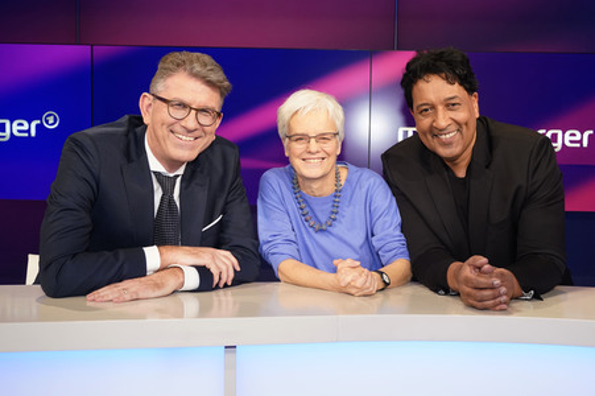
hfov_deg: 48.5
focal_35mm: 40
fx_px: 661
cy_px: 198
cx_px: 298
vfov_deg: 33.4
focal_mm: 40
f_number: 5.6
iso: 2000
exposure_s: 1/50
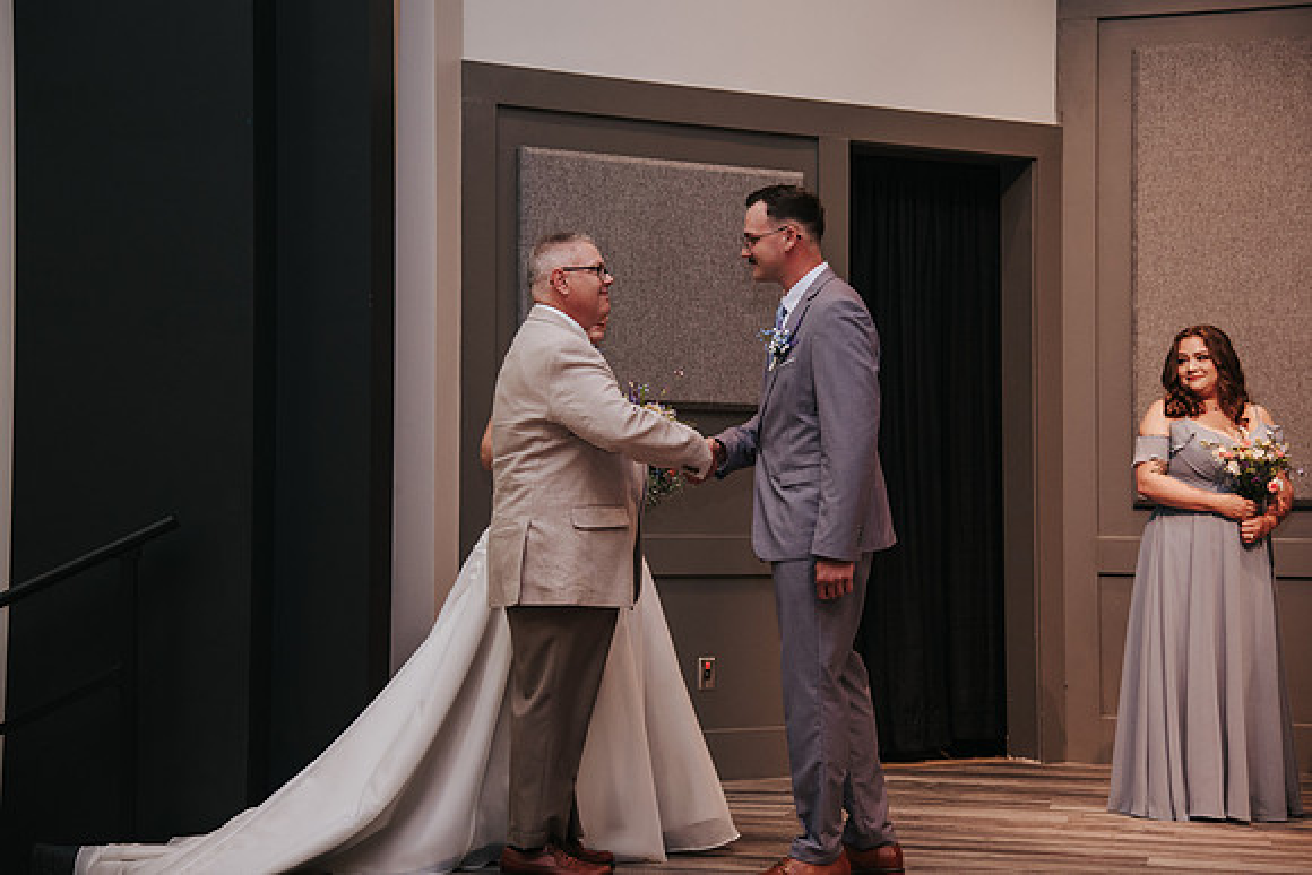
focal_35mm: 71
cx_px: 656
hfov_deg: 28.3
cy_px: 395
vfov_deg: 19.1
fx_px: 2600
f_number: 4
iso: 1000
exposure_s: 1/200
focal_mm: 65
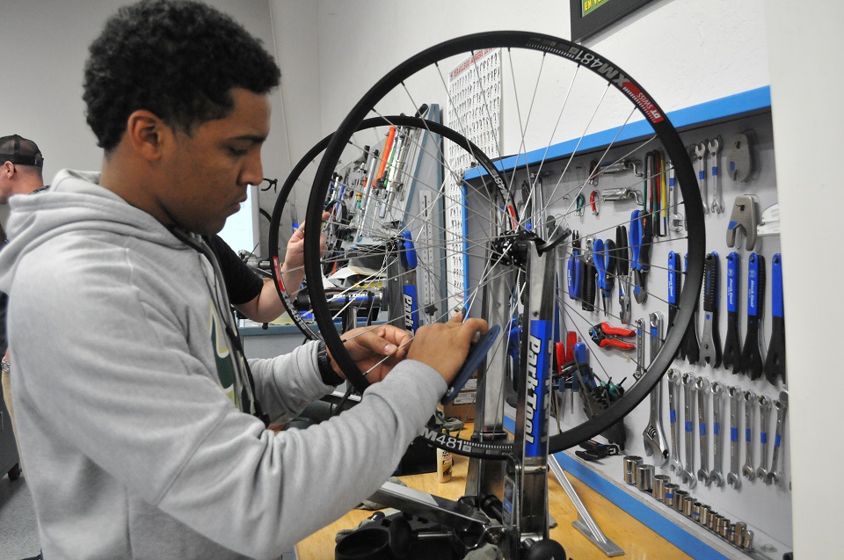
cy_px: 280
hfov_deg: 62.0
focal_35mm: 30
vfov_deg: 43.5
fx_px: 702
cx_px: 422
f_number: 5
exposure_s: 1/100
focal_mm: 20
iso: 2000
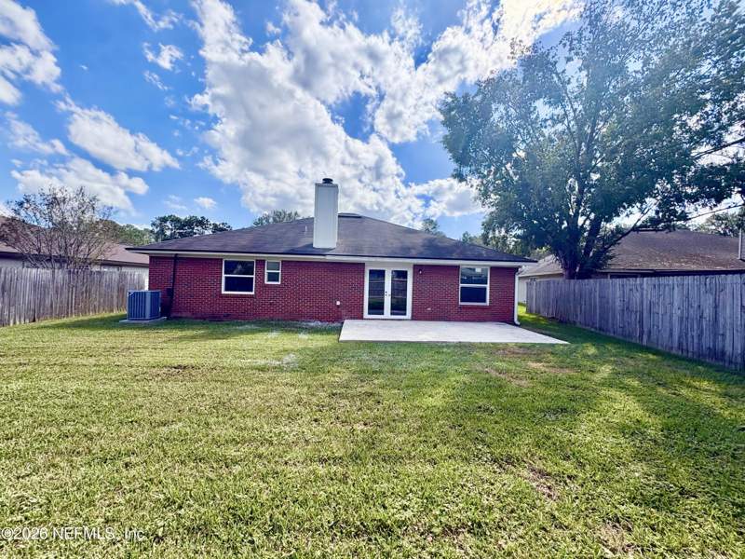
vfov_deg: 85.7
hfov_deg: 102.1
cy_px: 280
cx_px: 372
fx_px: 301
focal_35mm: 14
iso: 64
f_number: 2.2
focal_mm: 2.22
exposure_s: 1/2083
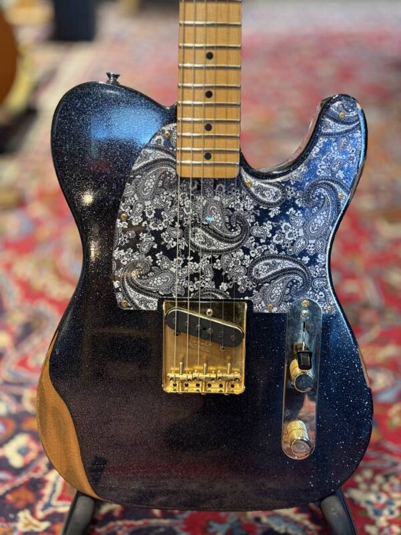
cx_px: 200
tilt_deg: -28.6
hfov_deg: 30.3
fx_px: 741
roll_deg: -0.1
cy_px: 268
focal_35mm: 48
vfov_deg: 39.7
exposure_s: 1/40
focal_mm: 6.76
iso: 500
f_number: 1.78
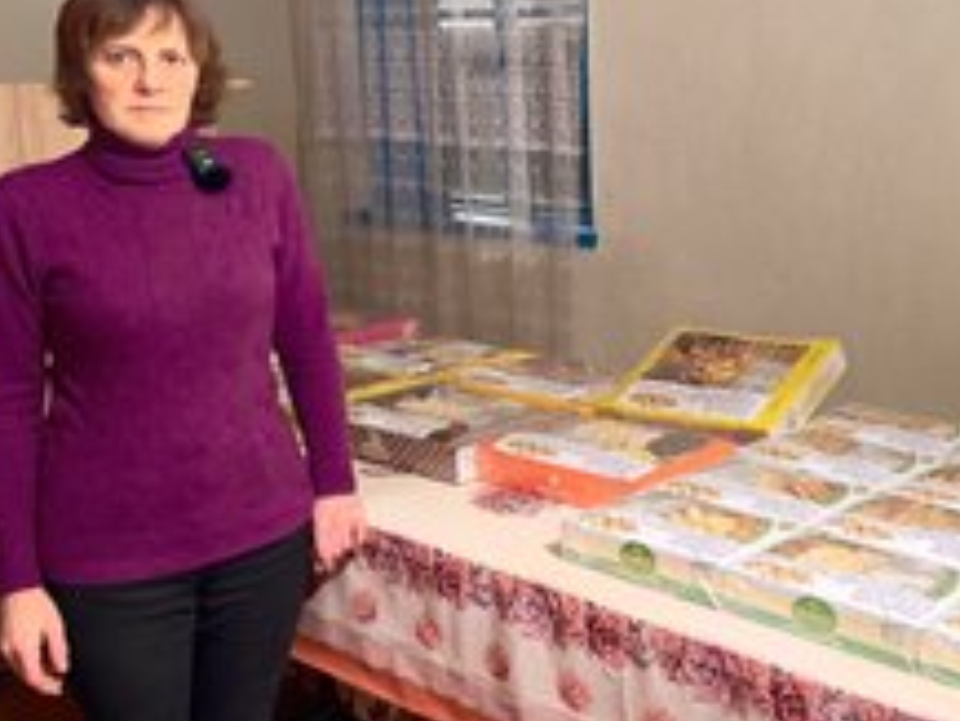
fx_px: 1332
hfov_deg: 38.3
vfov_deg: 30.2
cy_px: 288
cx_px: 756
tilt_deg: -9.1
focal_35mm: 48
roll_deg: +0.7
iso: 500
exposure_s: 1/25
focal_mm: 5.7
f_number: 1.5
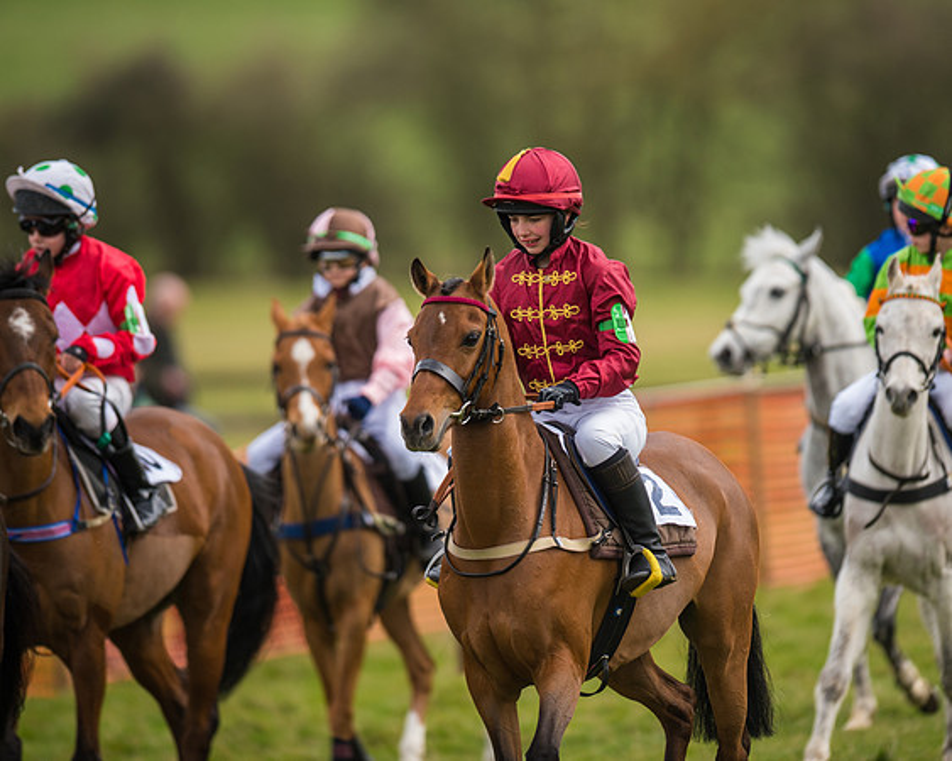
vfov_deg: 3.4
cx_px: 524
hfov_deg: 4.3
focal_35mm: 450
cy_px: 380
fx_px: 12678
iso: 400
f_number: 4
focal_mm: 400
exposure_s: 1/1600
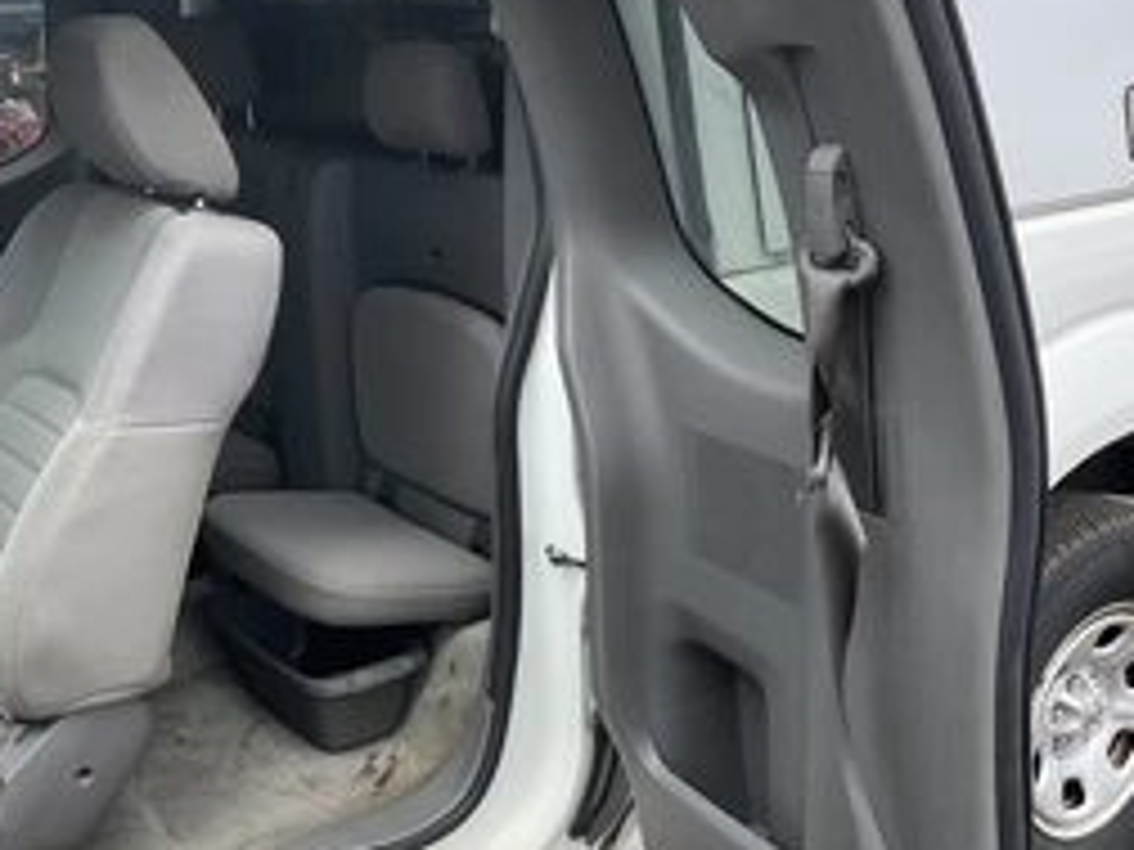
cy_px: 463
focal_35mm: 46
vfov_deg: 31.5
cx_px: 634
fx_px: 1507
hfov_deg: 41.2
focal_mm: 3
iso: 25
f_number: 1.8
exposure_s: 1/545
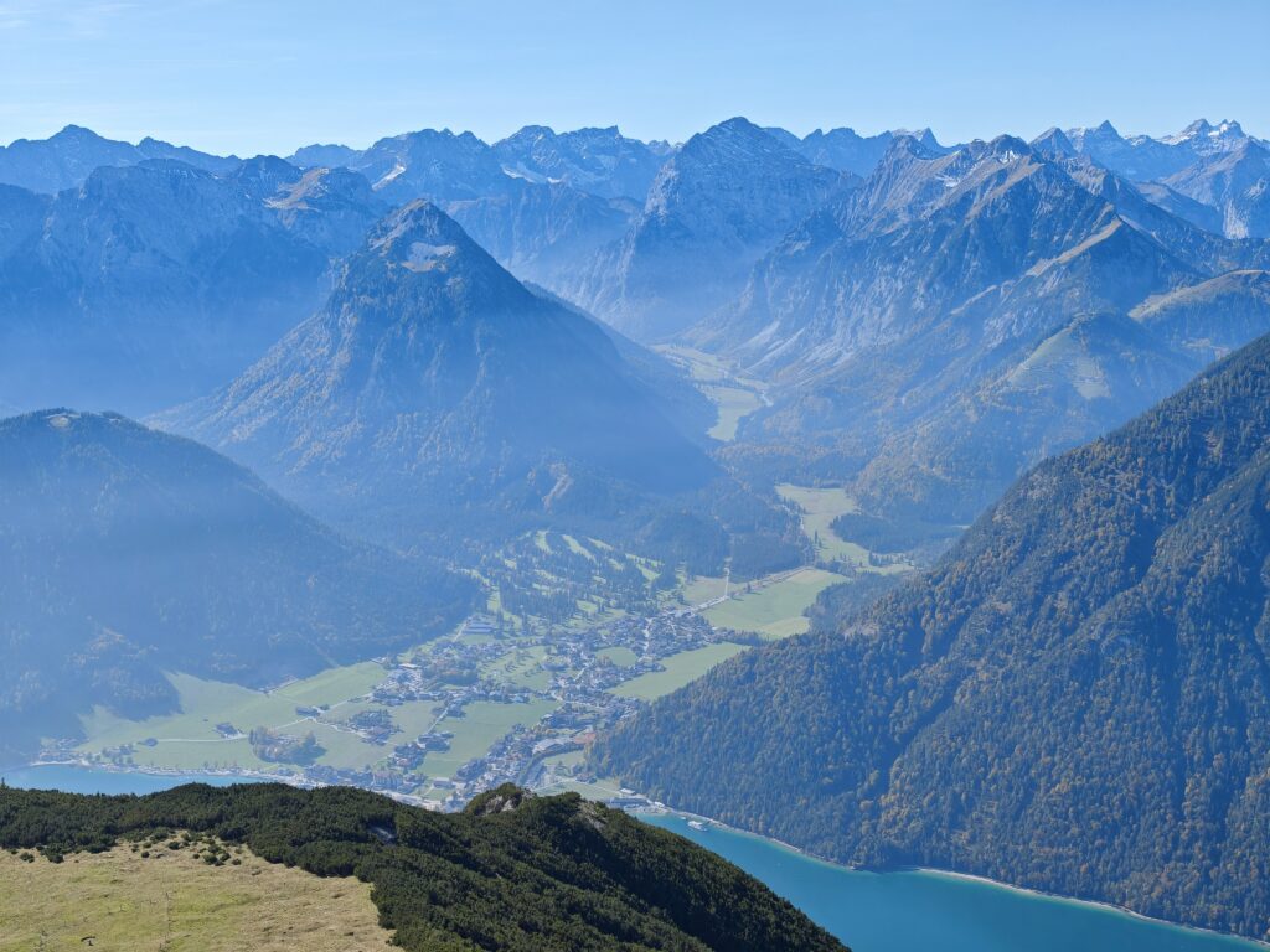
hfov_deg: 41.2
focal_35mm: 46
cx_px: 635
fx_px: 1688
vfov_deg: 31.5
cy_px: 476
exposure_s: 1/1508
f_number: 2
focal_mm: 8.72
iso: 51
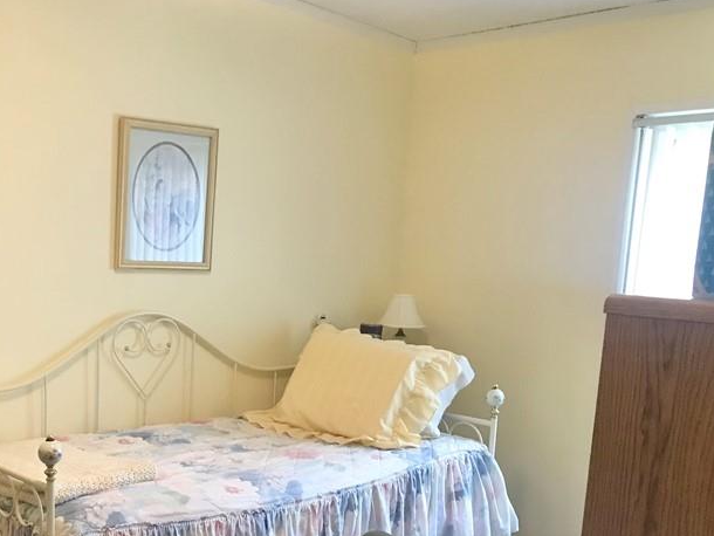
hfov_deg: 39.4
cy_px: 427
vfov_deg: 30.2
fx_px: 970
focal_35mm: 47
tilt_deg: -10.7
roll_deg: -0.9
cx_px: 181
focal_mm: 3.99
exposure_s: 1/15
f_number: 1.8
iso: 64
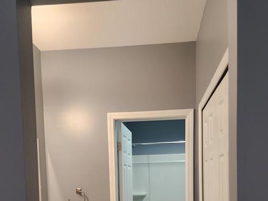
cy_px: 198
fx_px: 294
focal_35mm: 38
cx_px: 129
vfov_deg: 34.6
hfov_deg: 49.0
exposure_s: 1/120
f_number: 1.8
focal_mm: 6.4
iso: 320
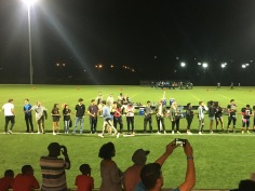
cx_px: 171
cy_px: 109
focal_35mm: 45
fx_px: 331
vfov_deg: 32.1
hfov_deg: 41.5
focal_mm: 4.15
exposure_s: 1/30
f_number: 2.2
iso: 200
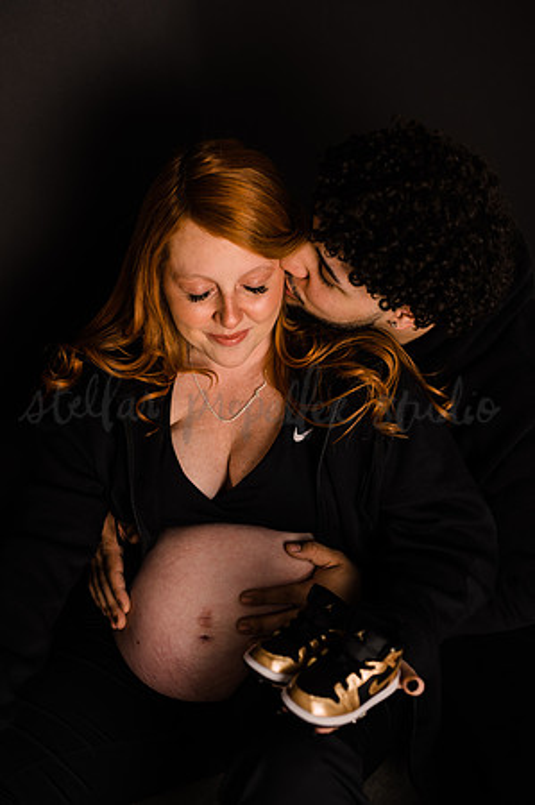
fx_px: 1117
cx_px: 268
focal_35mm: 50
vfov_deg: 39.6
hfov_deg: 26.9
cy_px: 402
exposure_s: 1/160
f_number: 2.5
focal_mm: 50
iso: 200
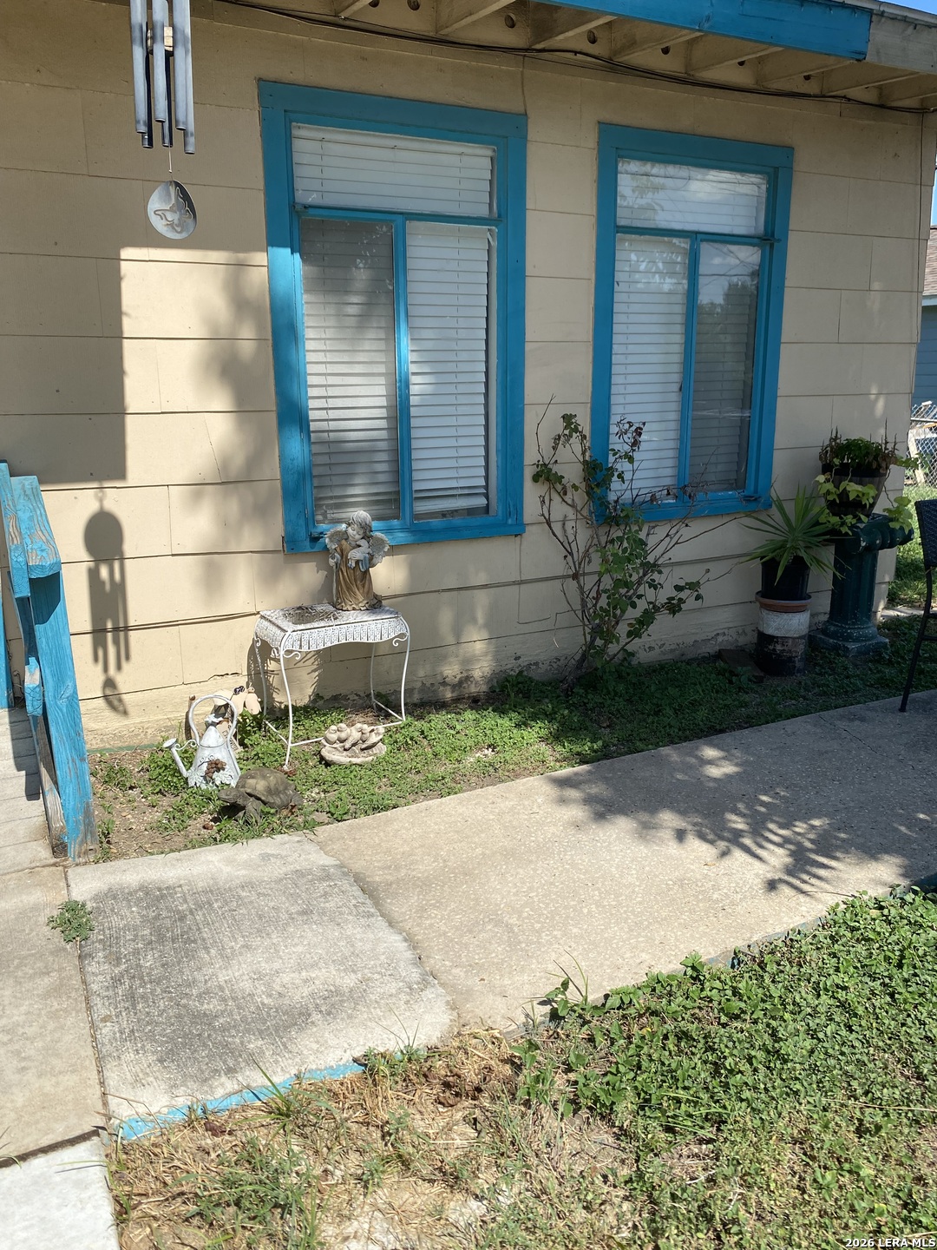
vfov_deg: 67.3
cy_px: 625
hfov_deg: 53.1
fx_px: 938
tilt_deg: -10.4
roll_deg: +1.4
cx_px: 468
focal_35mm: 26
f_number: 1.8
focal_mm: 4.25
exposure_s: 1/2890
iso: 32
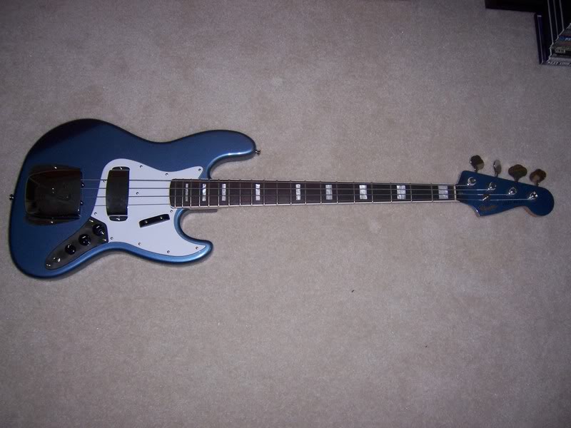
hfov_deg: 51.4
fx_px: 594
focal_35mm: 36
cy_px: 214
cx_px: 286
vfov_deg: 39.7
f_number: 2.8
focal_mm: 6.2
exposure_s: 1/60
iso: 125
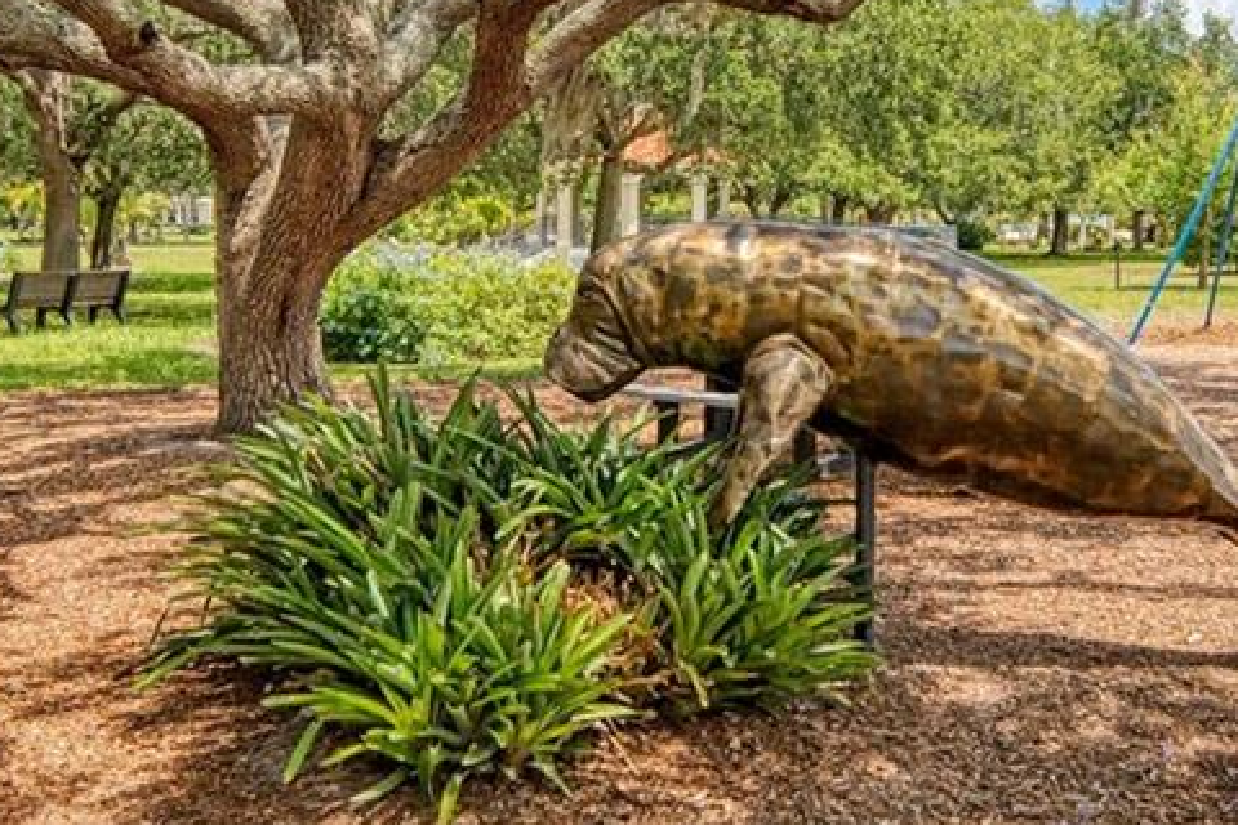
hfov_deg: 39.5
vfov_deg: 26.6
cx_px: 707
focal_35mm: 50
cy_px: 187
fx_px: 1719
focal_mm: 15
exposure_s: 1/800
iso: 400
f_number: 7.1
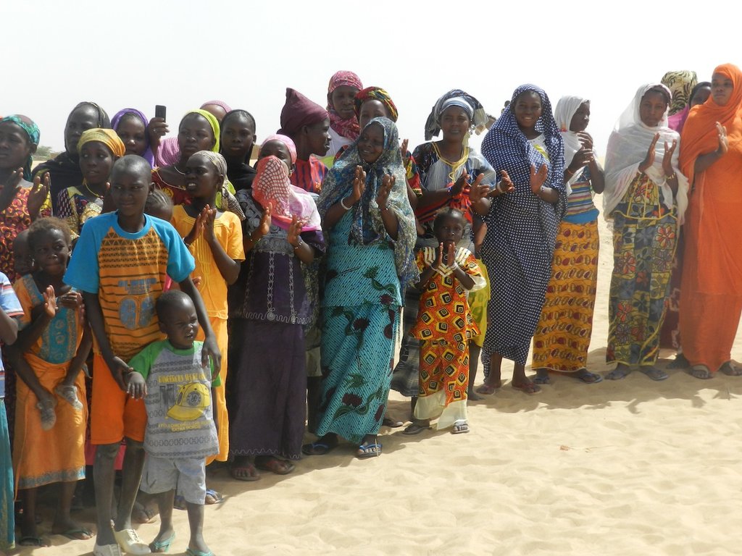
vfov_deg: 21.6
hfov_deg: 28.6
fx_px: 1458
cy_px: 278
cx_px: 371
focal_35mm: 68
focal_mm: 12.1
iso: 160
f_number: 4.7
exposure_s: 1/800
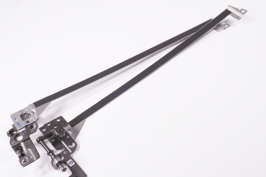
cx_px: 125
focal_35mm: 55
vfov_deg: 24.7
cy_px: 100
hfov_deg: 36.5
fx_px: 403
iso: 800
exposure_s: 1/250
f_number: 9
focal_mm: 31
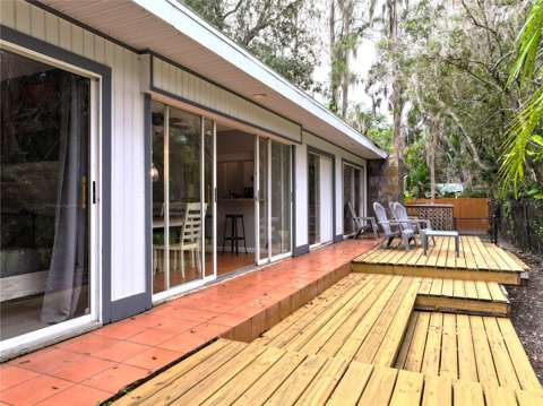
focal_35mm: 24
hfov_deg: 71.7
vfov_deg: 56.7
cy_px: 203
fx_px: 376
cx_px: 272
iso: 100
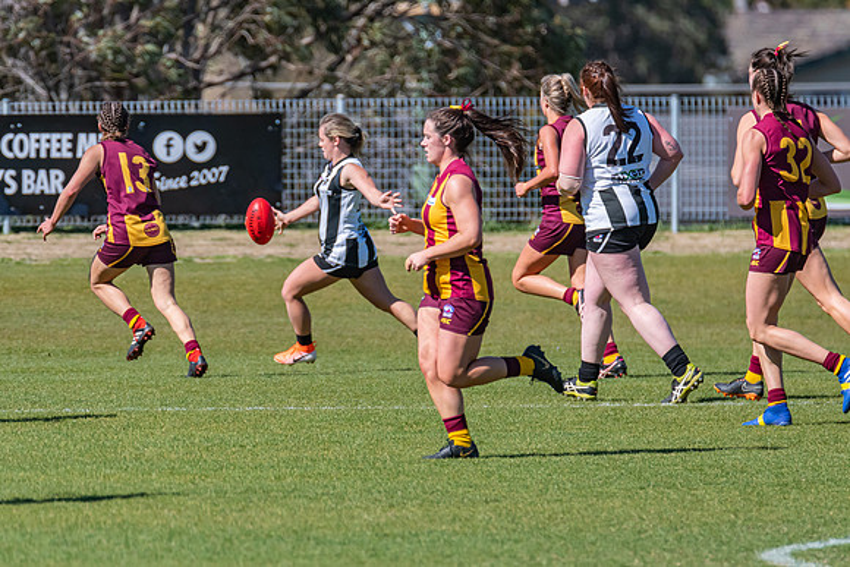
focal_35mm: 909
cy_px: 284
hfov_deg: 2.3
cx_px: 425
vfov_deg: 1.5
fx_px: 21472
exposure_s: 1/3200
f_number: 8
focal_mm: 600
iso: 800
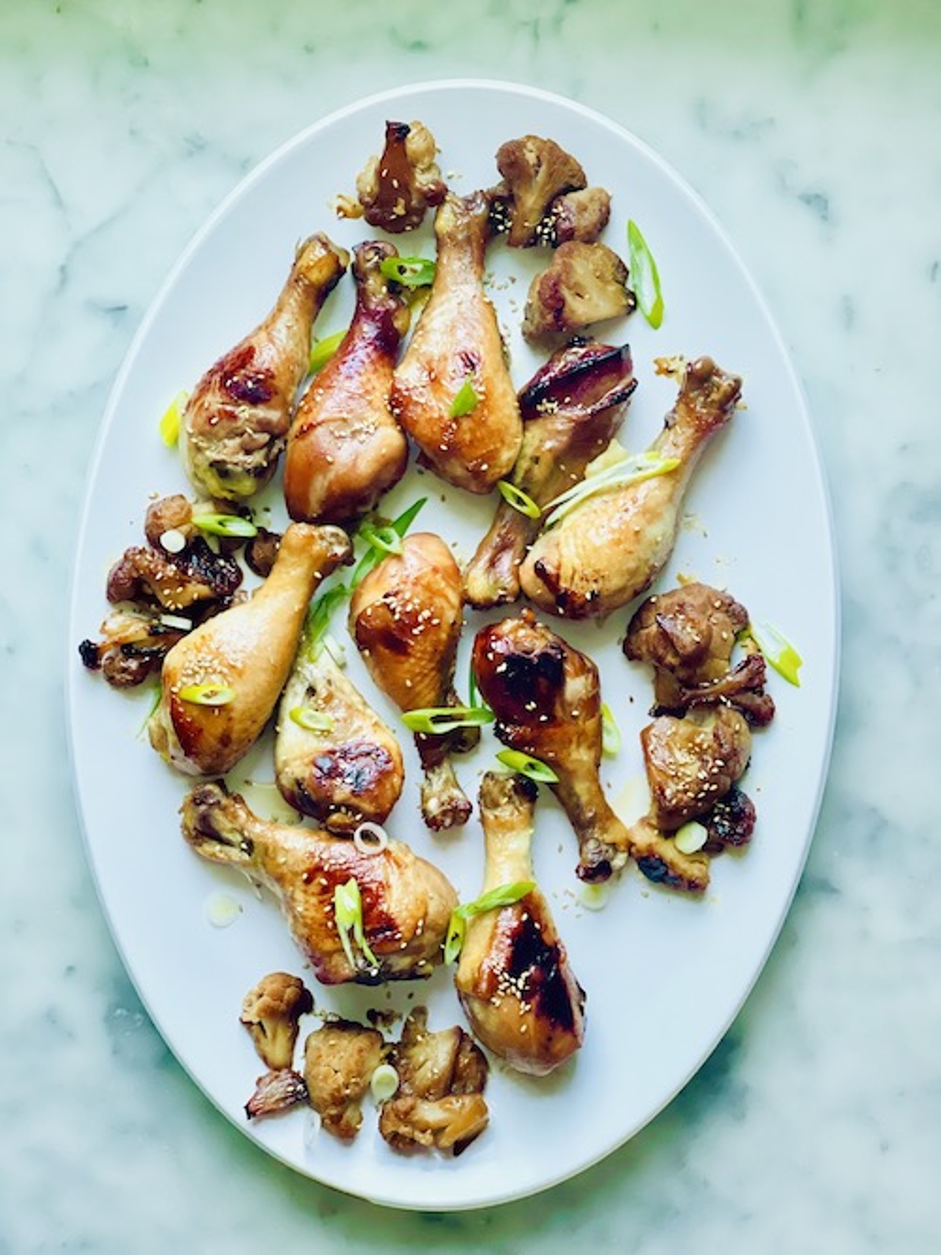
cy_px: 628
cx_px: 470
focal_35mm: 52
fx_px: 1885
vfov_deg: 36.8
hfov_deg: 28.0
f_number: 2
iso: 250
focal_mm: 6
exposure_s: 1/102
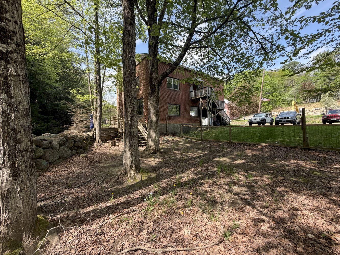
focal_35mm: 14
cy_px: 128
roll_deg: +1.8
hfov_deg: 102.1
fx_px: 138
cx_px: 170
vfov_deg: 85.7
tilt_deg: +0.4
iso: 50
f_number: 2.2
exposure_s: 1/502
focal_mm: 2.22
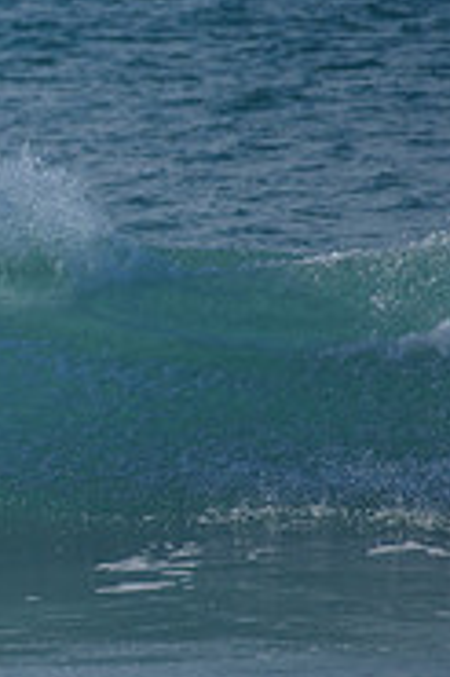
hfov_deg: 0.8
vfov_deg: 1.3
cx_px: -468
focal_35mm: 1616
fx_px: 30354
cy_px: 188
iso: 180
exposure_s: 1/2000
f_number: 5.6
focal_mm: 500
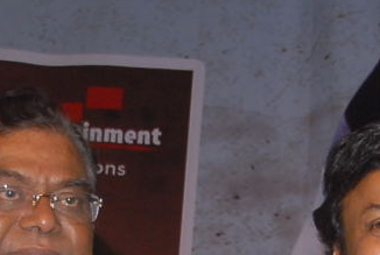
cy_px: 453
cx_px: 227
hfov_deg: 8.2
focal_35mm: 250
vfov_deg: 5.4
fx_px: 2645
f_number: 6.3
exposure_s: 1/125
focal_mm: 34
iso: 320
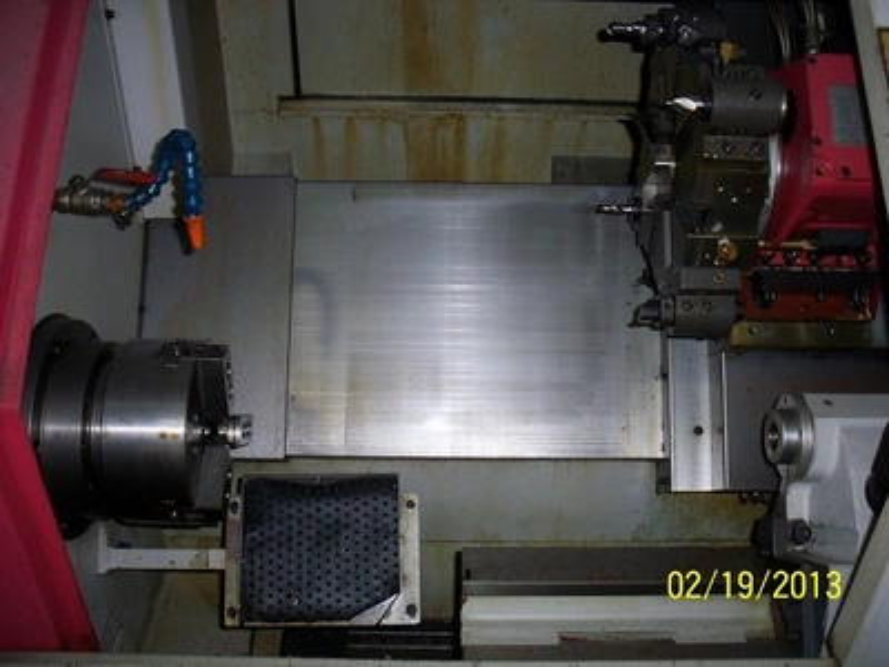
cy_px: 334
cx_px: 444
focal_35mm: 38
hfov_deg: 49.0
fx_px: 976
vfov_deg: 37.7
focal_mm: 6.3
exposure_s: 1/60
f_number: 3.5
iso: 200
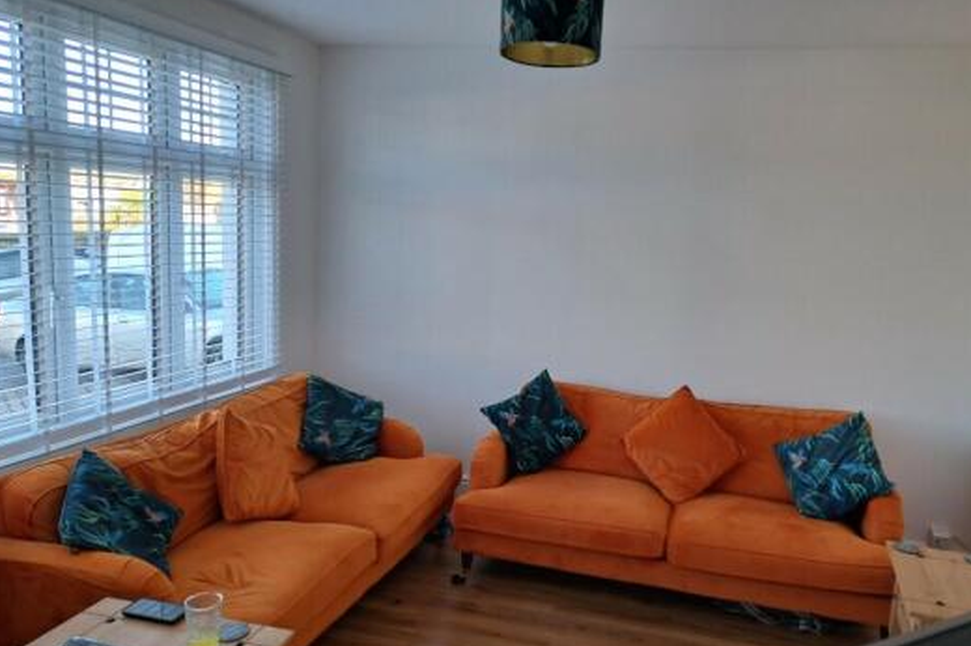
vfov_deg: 46.3
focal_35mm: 28
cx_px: 522
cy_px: 359
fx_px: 755
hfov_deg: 65.4
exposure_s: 1/50
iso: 50
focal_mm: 5.23
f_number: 1.8
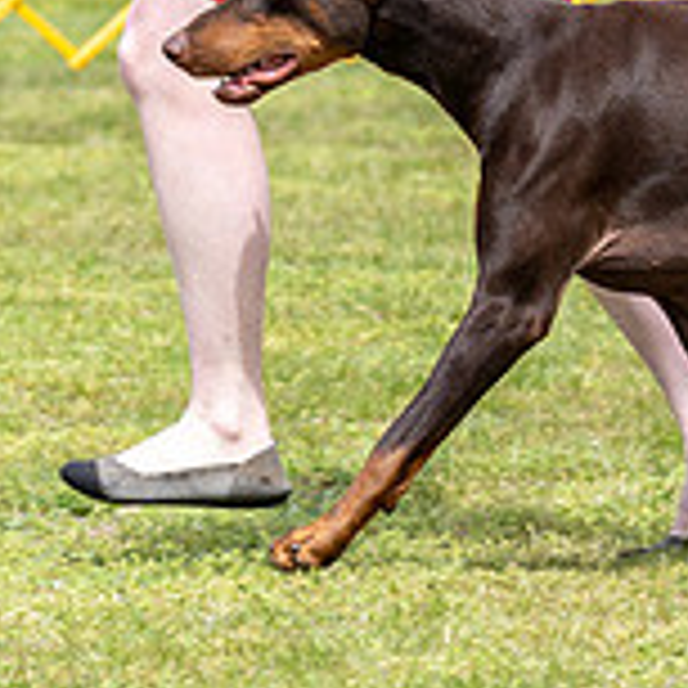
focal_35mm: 461
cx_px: 432
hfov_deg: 3.8
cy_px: -220
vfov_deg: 3.8
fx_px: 10366
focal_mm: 111
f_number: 4.5
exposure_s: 1/640
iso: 100
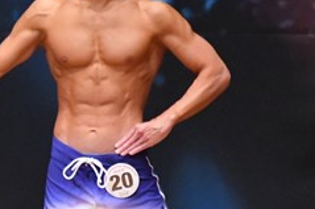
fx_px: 9767
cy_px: 180
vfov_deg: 1.2
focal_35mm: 1117
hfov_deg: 1.8
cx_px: -52
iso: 8000
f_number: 5.6
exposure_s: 1/400
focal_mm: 230
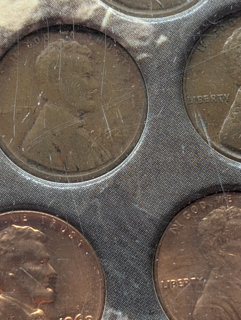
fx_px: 1074
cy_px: 151
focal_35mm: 116
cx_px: 117
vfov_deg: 16.9
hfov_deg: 12.8
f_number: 1.68
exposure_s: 1/51.8
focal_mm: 6.9
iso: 59
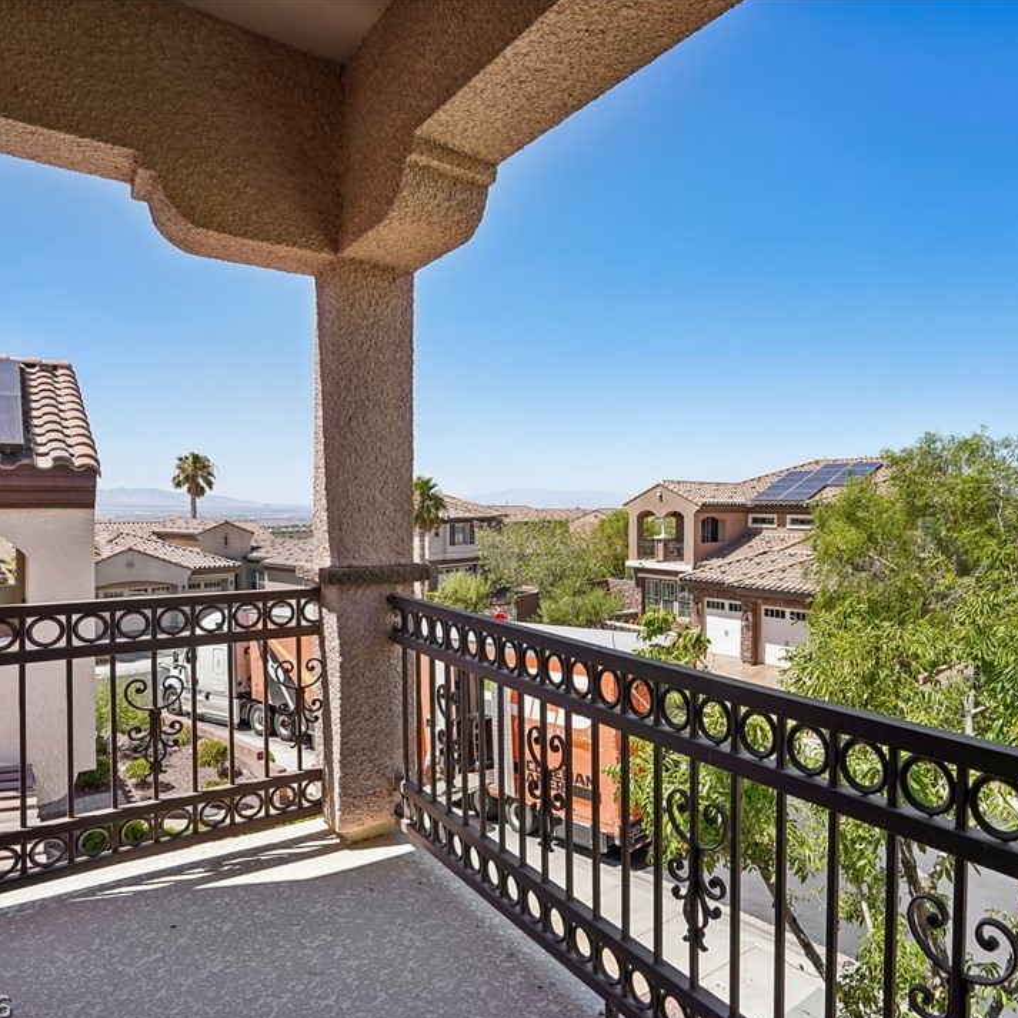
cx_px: 637
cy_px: 513
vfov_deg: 69.6
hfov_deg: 68.5
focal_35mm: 22
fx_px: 732
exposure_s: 1/200
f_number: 8
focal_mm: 17
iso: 100
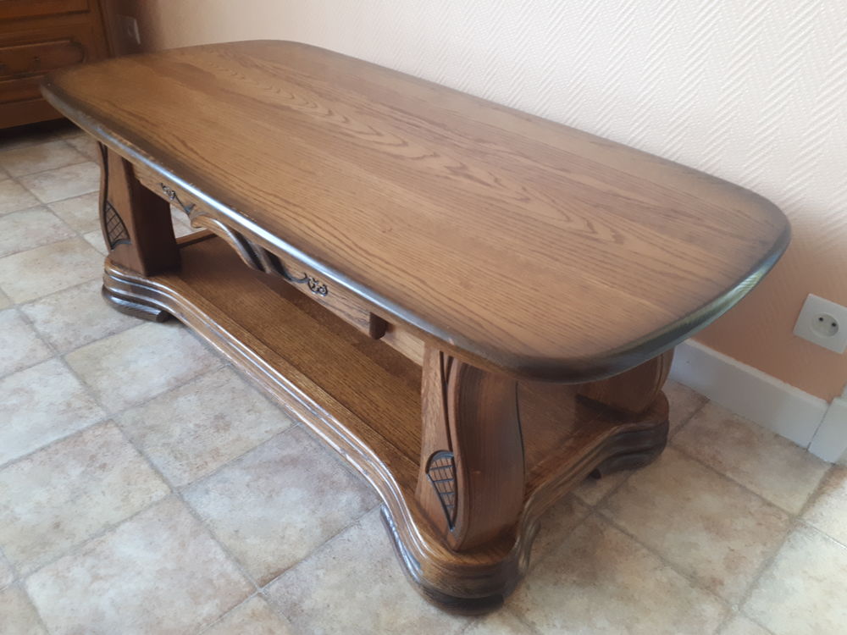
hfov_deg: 65.3
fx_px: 661
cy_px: 318
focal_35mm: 27
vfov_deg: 51.4
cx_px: 424
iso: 200
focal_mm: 3.6
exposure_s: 1/17
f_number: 1.9
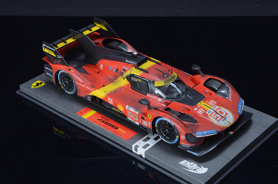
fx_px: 578
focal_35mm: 75
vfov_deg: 18.1
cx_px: 139
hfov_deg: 27.0
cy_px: 92
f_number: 18
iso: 1000
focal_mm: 50
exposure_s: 1/5
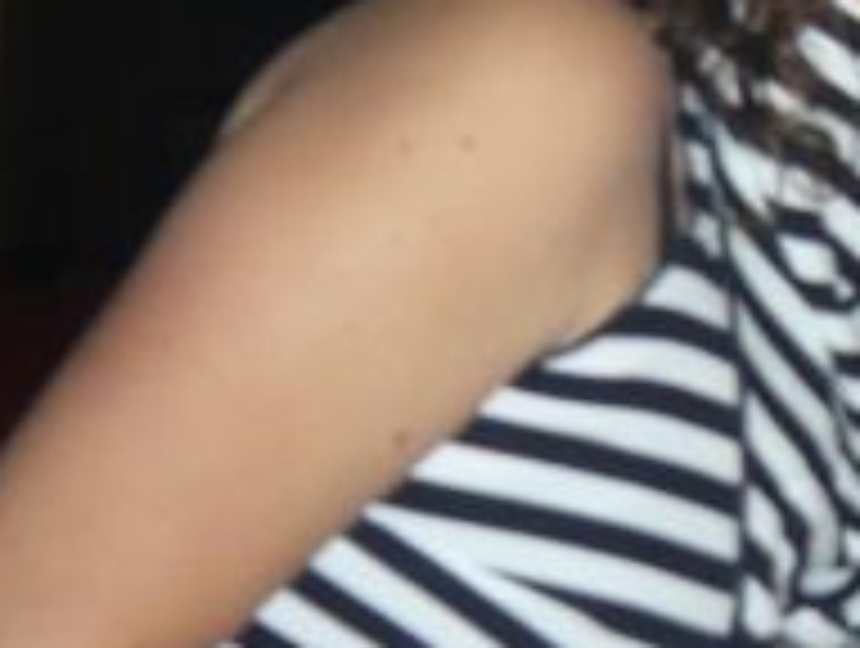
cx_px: 1387
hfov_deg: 15.2
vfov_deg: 12.7
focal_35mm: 117
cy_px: 369
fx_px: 2912
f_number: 2.8
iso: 160
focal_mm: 4.6
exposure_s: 1/30
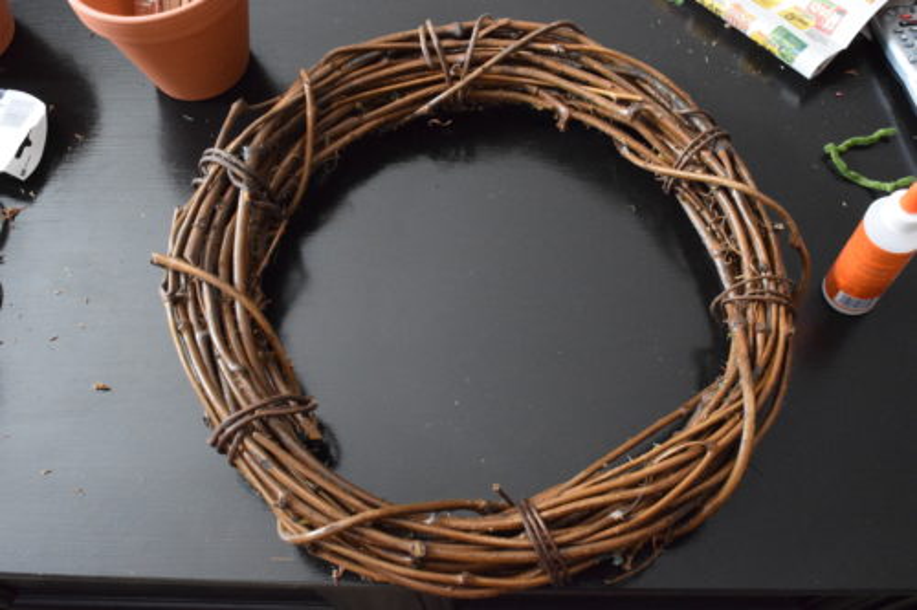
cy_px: 305
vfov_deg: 36.8
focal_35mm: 36
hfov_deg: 53.1
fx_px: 917
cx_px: 458
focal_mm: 24
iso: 6400
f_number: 13
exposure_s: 1/30
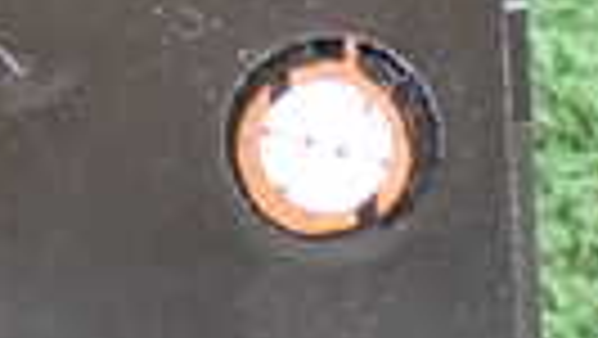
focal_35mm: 284
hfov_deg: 7.5
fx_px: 4506
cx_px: -288
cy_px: 90
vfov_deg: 4.3
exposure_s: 1/25
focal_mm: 10.35
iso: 800
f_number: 3.5
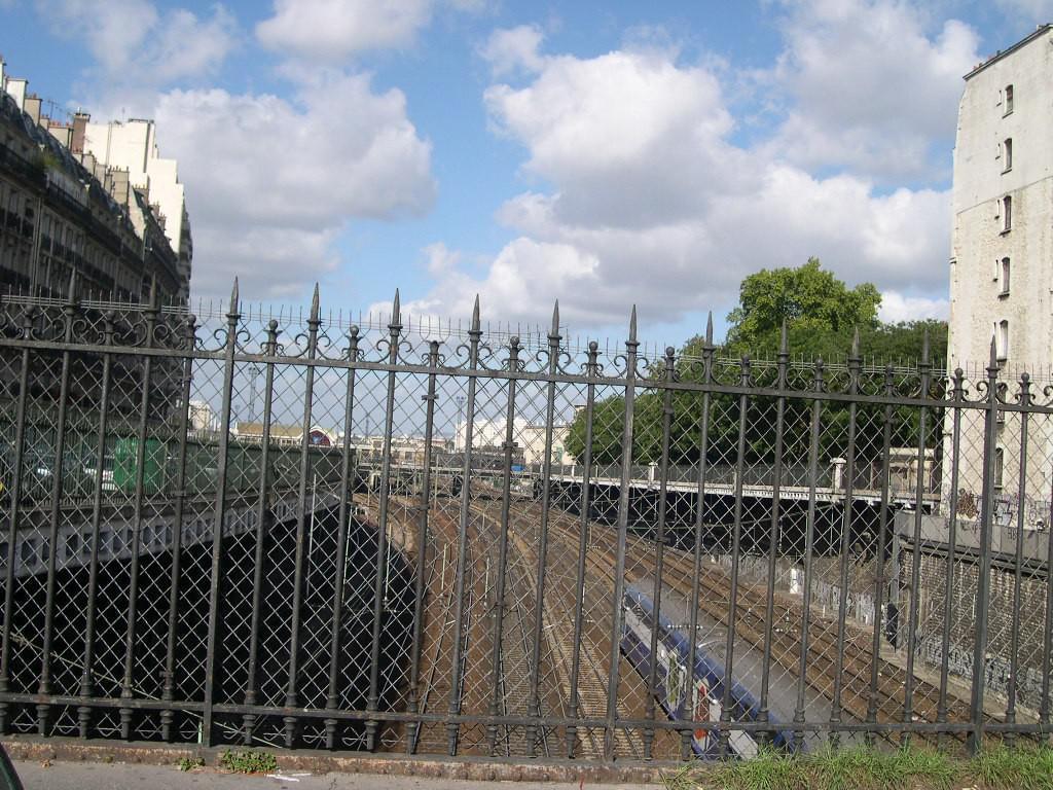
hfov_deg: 49.0
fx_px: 1156
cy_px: 395
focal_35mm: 38
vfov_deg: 37.7
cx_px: 526
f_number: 7.6
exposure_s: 1/226
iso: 100
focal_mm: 8
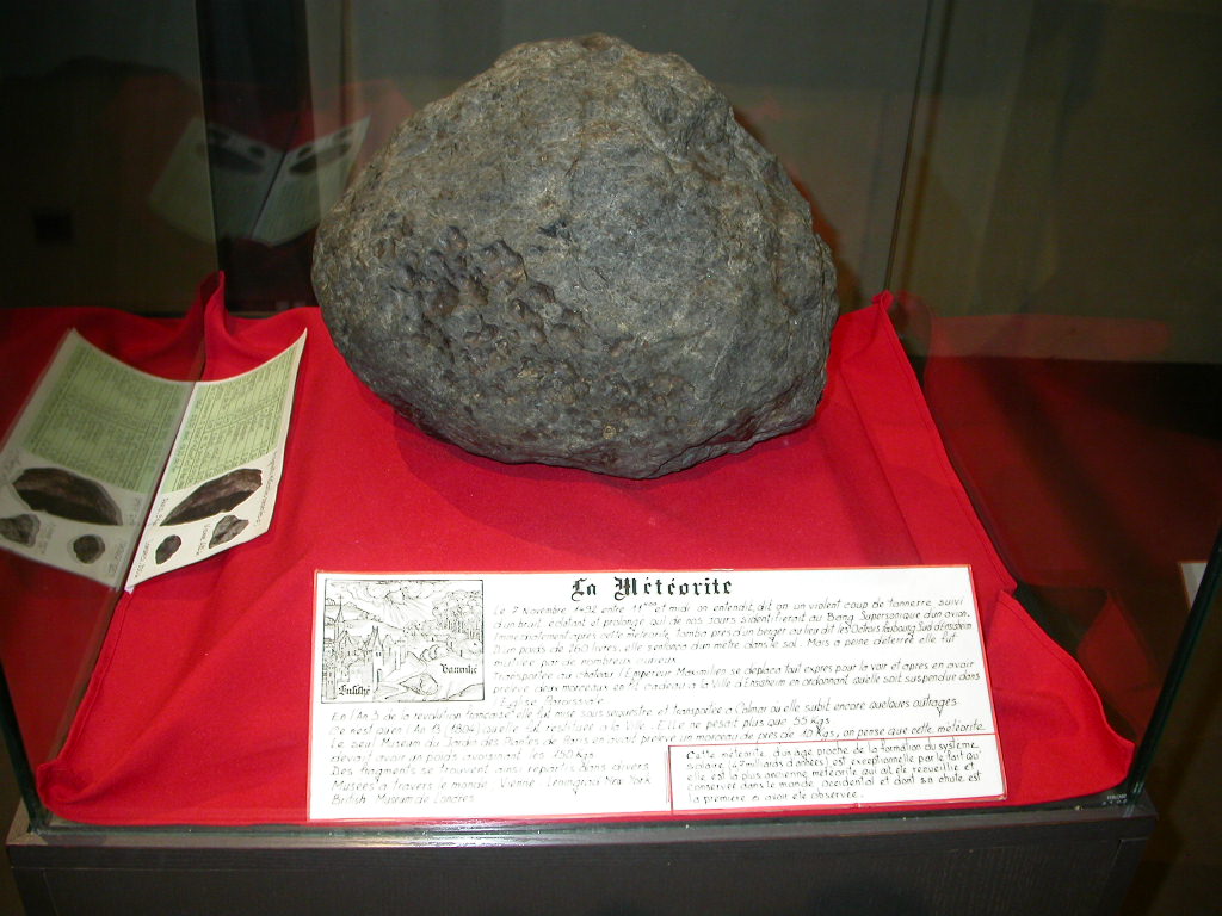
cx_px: 611
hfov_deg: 49.0
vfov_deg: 37.7
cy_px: 458
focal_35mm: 38
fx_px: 1341
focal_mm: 7.85
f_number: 2.6
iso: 100
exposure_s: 1/30
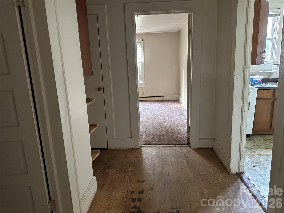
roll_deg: +1.5
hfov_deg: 71.6
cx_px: 142
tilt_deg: -11.7
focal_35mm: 24
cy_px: 106
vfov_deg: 56.8
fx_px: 197
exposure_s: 1/60
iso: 800
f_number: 1.78
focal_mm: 6.86
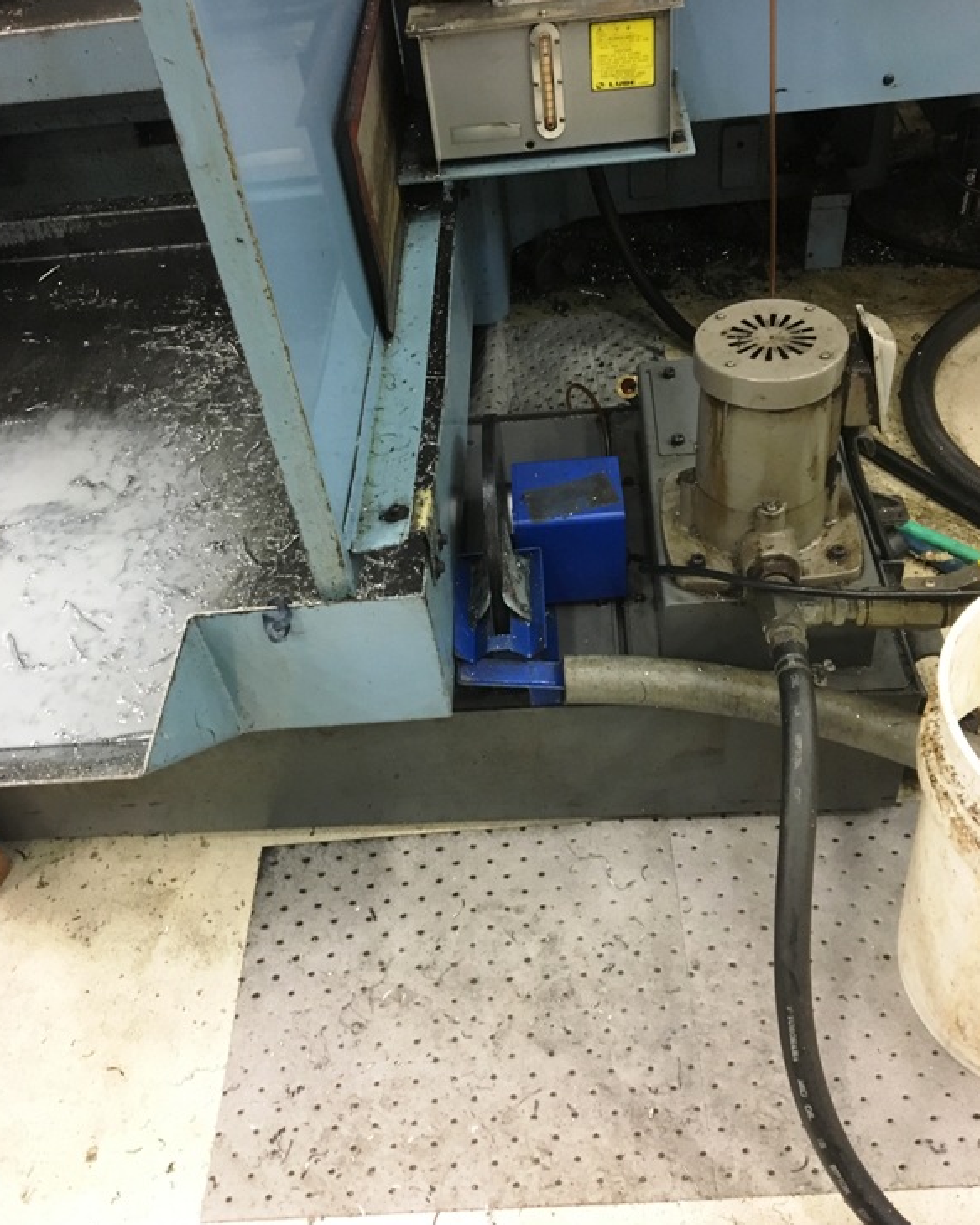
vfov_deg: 57.2
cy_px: 587
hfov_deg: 47.1
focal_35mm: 31
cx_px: 485
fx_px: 1124
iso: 200
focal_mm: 4.15
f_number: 2.2
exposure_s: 1/30
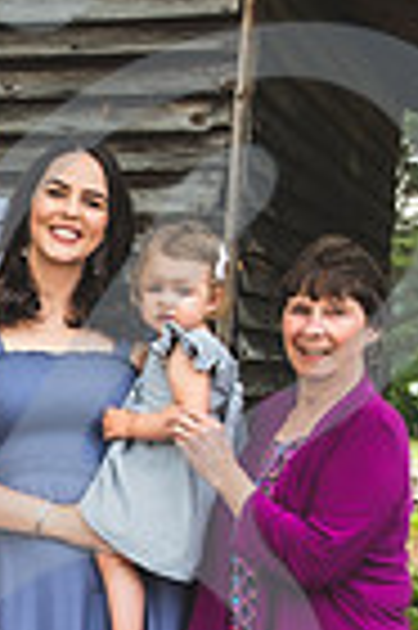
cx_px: -144
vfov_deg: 20.2
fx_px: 1746
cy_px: 526
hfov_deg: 13.1
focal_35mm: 100
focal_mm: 31
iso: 160
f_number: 5.6
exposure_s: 1/200
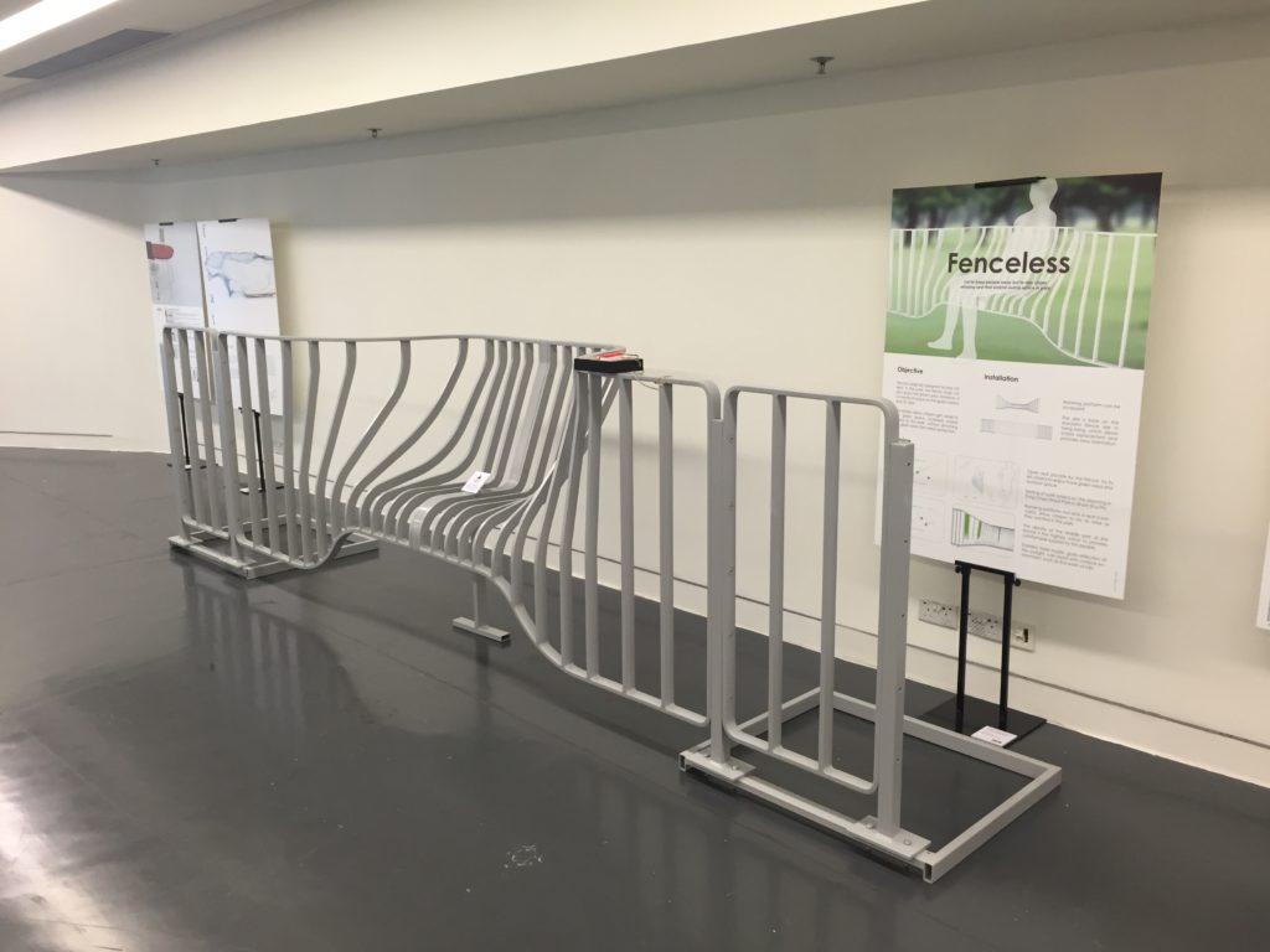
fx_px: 1064
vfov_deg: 48.2
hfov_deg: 61.7
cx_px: 635
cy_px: 476
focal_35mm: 29
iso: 100
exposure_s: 1/33
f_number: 2.2
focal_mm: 4.15
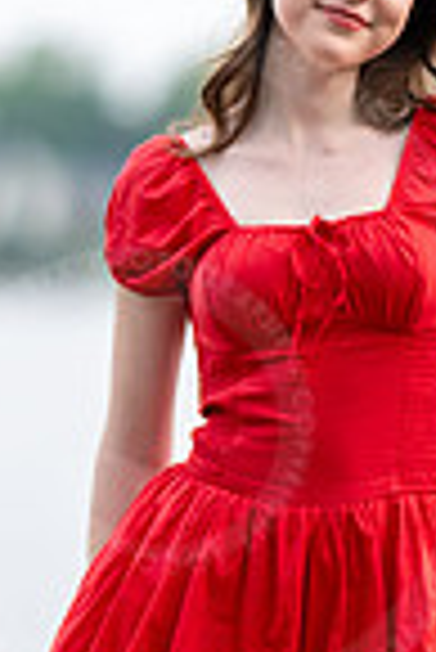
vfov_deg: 7.8
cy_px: 544
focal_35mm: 264
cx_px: 207
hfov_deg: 5.2
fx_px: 4784
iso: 80
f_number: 1.2
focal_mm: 85
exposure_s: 1/250
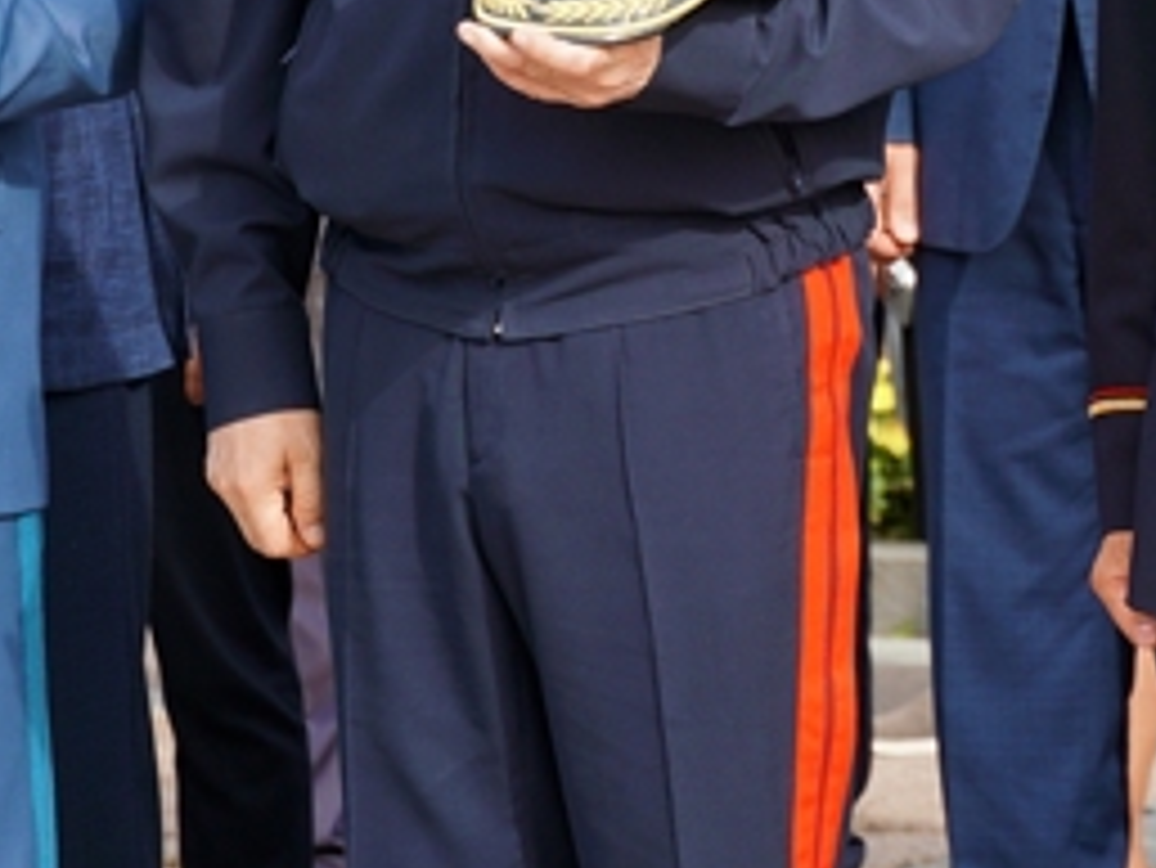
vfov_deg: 4.5
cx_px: 1062
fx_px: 10959
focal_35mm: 328
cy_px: -189
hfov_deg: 6.0
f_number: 5.6
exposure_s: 1/160
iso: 100
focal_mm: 78
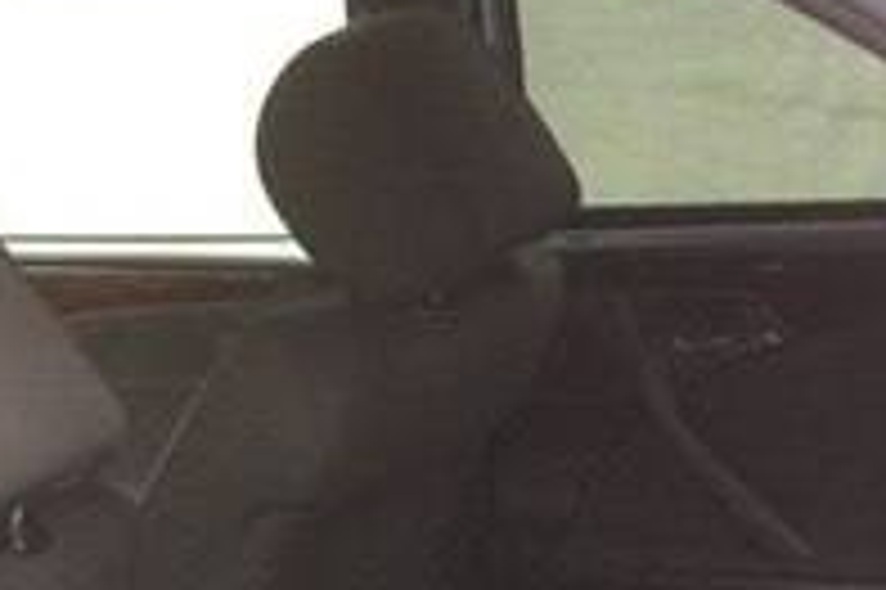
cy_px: 984
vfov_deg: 12.6
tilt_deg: -26.1
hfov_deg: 20.2
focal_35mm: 101
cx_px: 360
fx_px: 2484
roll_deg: +3.0
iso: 125
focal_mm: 4.15
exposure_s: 1/33
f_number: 2.2
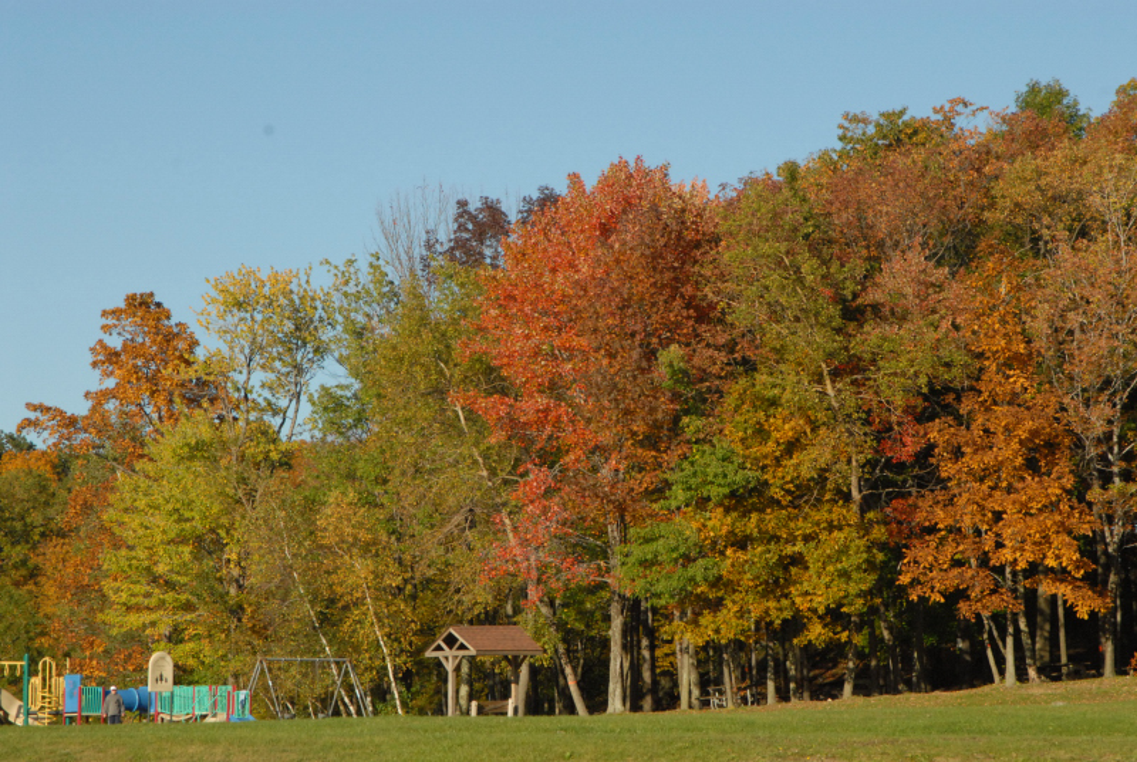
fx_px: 3890
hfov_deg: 16.6
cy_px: 381
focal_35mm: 123
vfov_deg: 11.2
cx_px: 568
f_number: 13
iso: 800
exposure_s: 1/640
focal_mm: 82
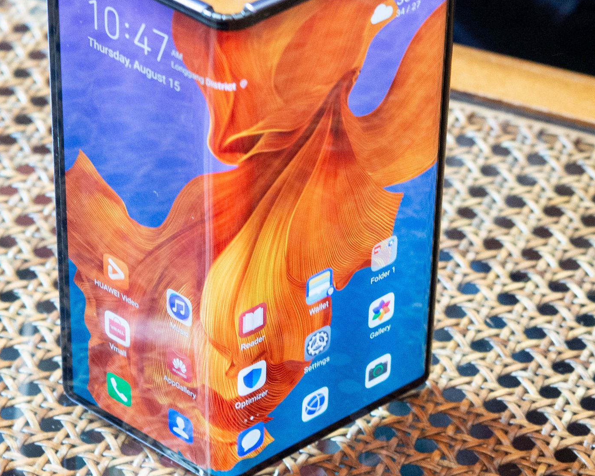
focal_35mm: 159
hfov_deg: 12.1
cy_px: 230
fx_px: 2800
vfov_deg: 9.7
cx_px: 233
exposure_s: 1/60
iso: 1600
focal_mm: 40
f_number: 4
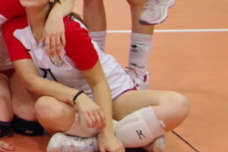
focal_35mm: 174
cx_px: -110
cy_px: -55
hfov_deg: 11.3
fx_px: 1103
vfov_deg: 7.8
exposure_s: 1/60
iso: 3200
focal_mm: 29.38
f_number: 4
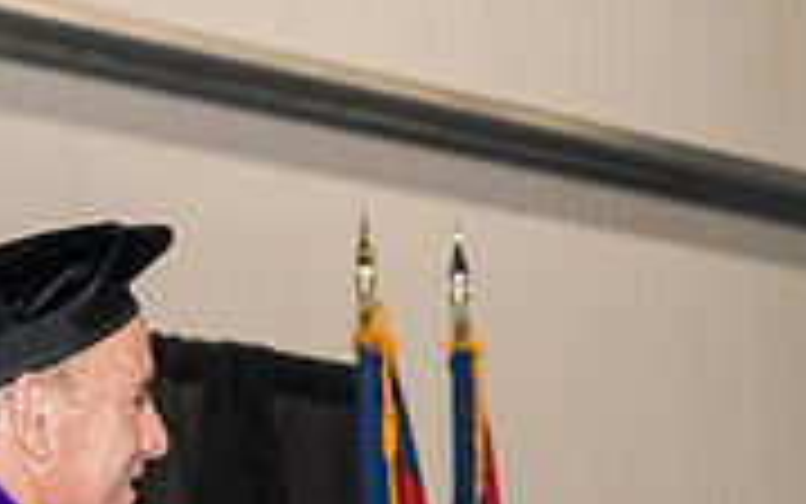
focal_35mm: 264
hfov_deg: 7.9
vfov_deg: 4.9
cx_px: 932
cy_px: 781
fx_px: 5801
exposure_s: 1/200
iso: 1600
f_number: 5.6
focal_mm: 80
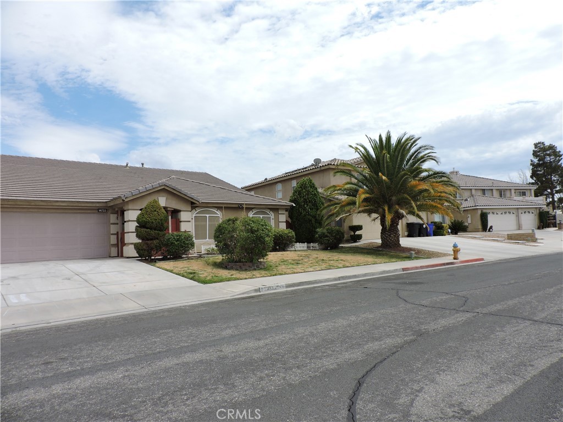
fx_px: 390
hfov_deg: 71.6
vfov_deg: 56.8
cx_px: 282
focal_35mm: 24
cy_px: 211
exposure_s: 1/1250
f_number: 3.3
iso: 100
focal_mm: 4.3
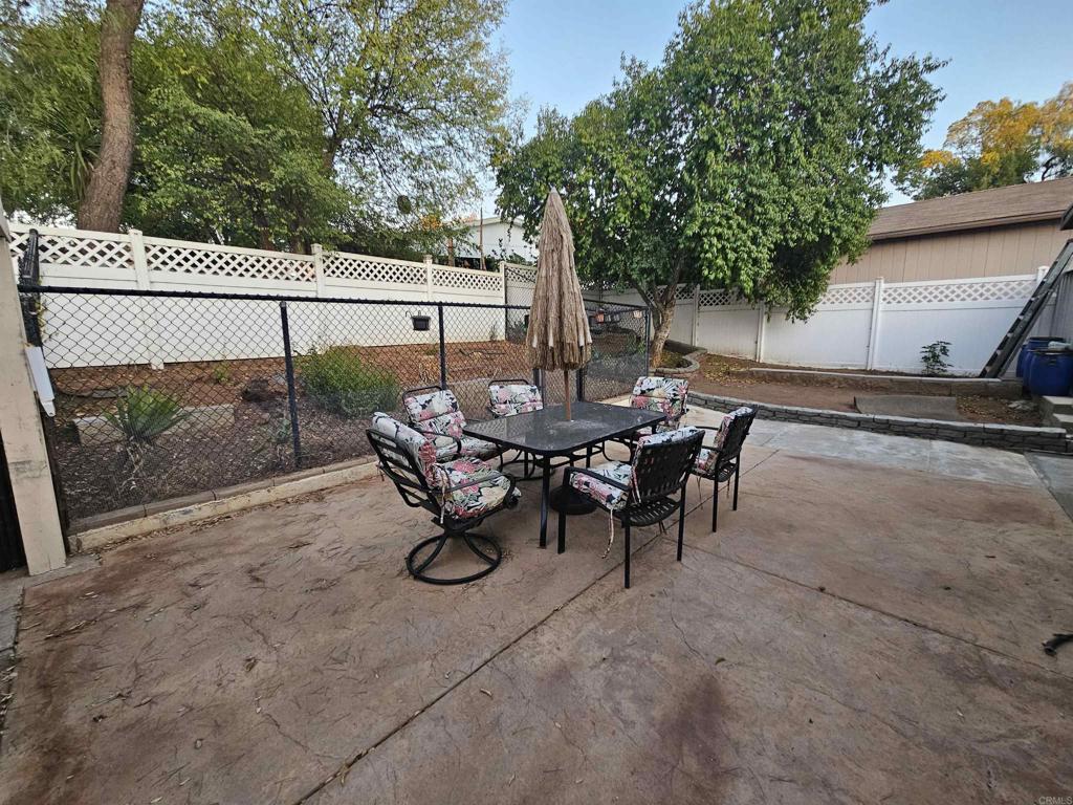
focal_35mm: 13
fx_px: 403
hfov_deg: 106.2
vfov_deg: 89.9
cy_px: 402
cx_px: 536
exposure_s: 1/60
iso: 100
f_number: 2.2
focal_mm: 2.2
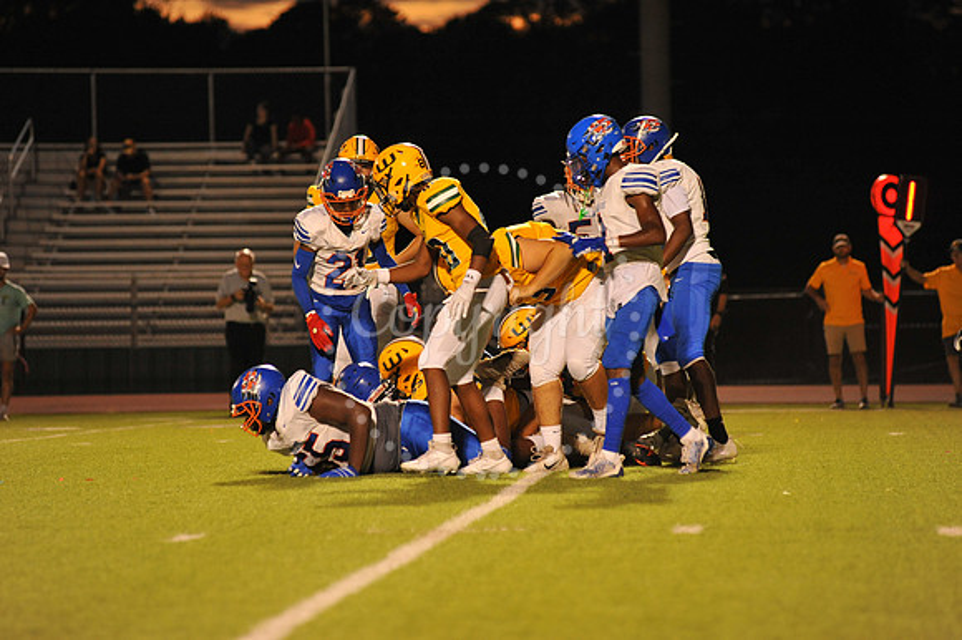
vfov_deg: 6.9
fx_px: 5341
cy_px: 320
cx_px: 481
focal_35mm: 200
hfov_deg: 10.3
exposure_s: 1/250
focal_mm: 200
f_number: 4
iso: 2000
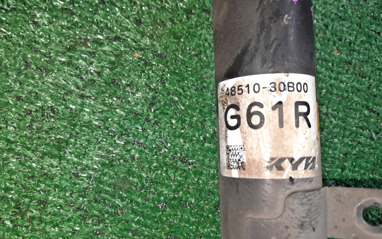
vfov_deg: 41.8
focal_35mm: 30
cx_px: 174
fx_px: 312
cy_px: 127
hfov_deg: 62.8
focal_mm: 4.6
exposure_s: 1/50
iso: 382
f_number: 2
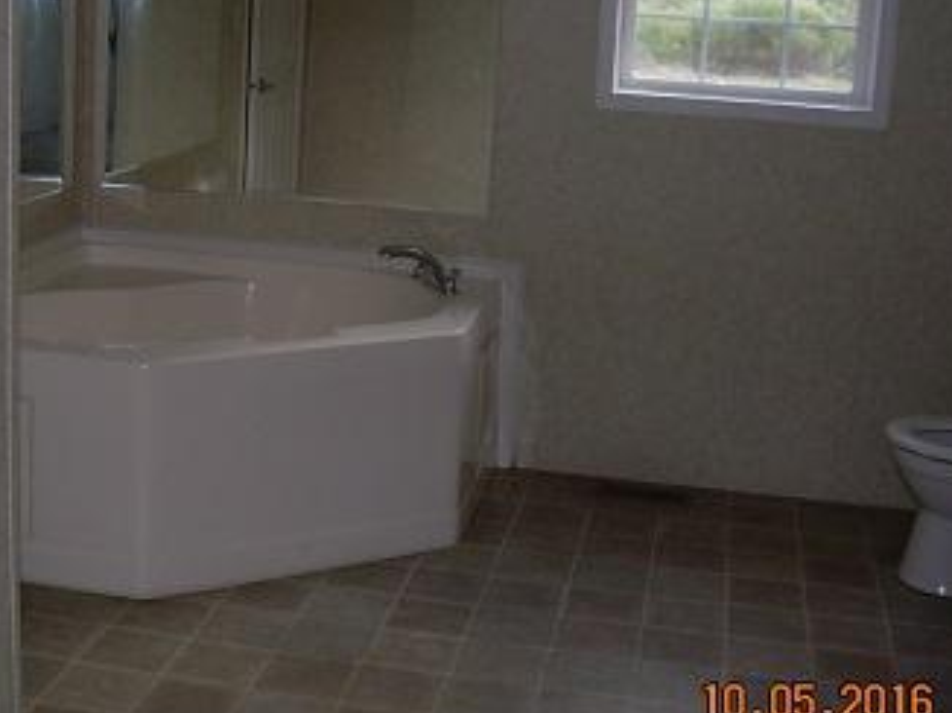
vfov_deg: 26.0
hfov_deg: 34.0
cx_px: 292
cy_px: 286
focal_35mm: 56
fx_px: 1539
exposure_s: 1/60
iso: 50
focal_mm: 6.3
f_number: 2.8
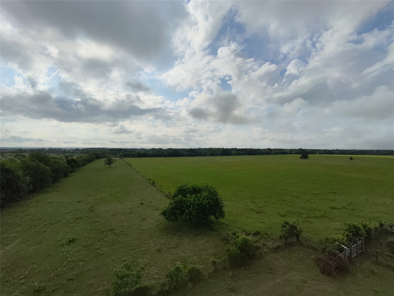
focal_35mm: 16
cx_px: 197
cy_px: 148
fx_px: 182
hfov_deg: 94.5
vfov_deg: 78.1
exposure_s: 1/4546
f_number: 2.55
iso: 102
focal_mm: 16
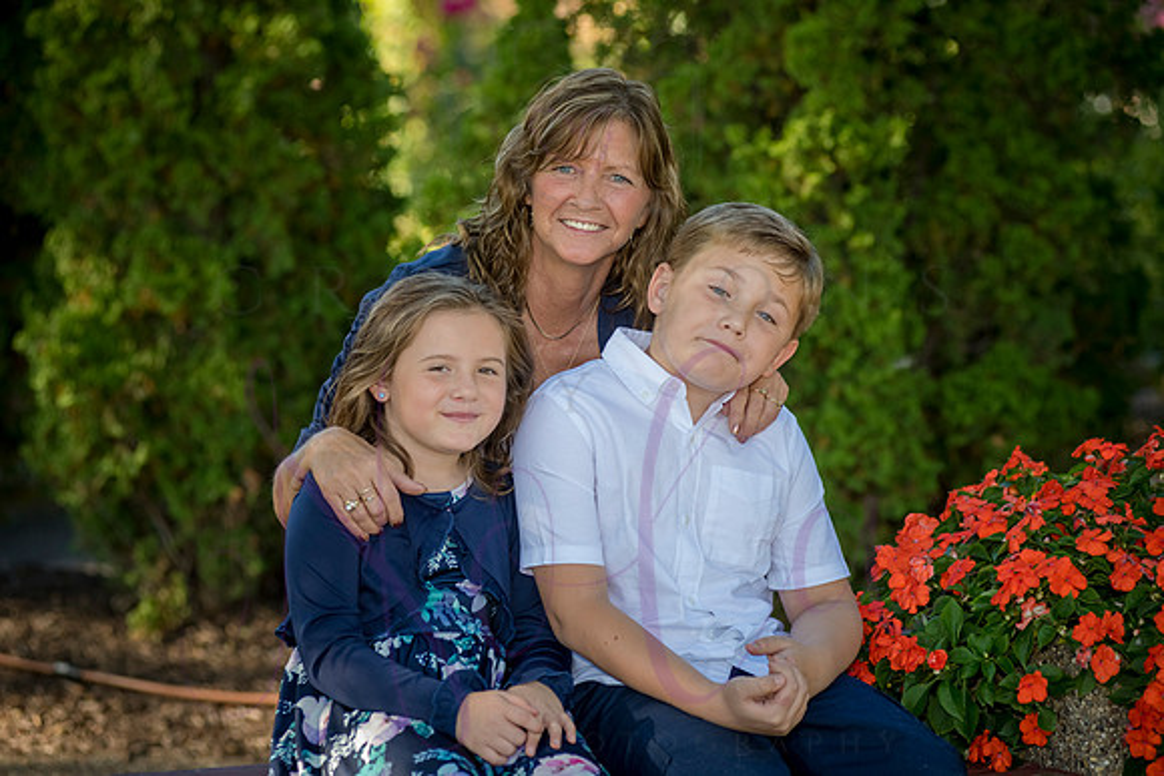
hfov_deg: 18.3
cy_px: 388
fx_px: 3622
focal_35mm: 112
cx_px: 582
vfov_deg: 12.2
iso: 400
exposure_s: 1/400
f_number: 4
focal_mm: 112
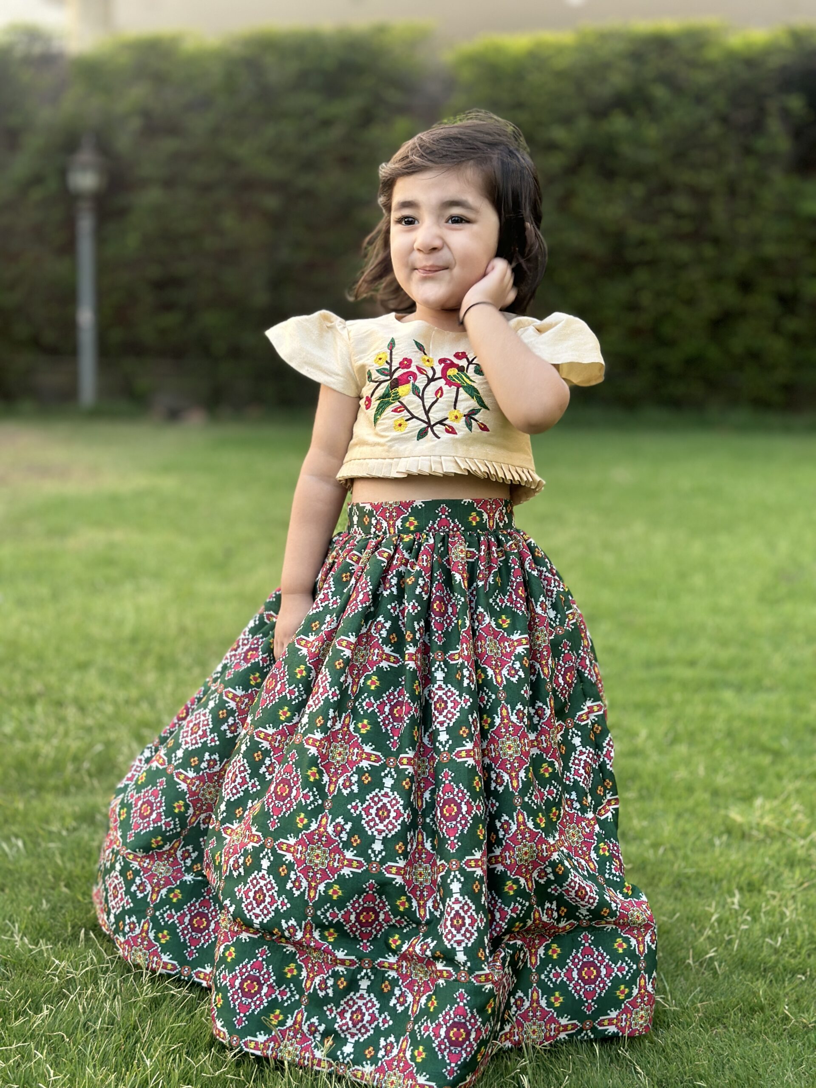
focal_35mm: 48
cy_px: 544
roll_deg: -1.9
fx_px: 1509
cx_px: 408
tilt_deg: -8.0
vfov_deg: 39.7
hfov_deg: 30.3
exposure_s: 1/60
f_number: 1.78
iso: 200
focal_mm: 6.86
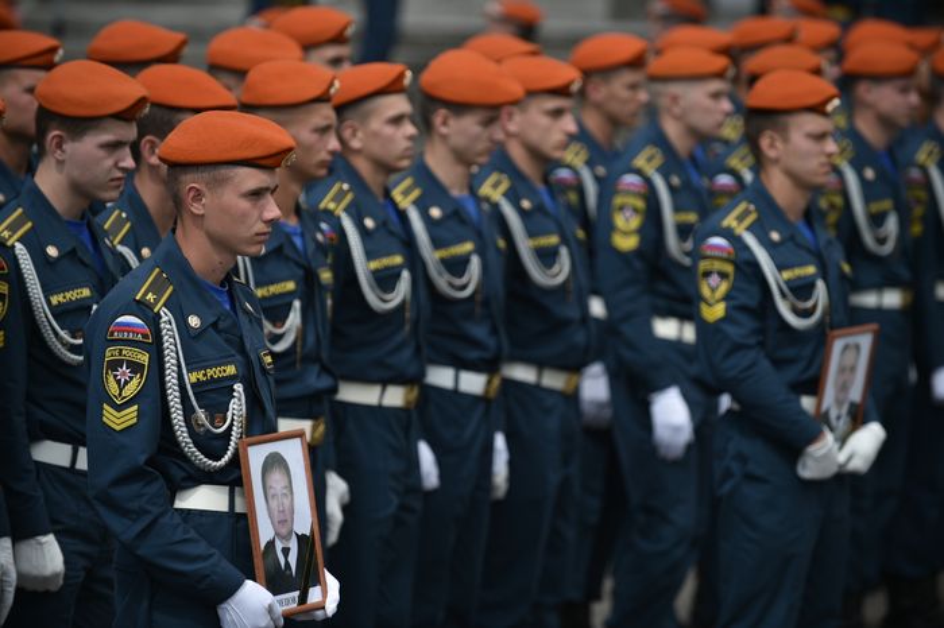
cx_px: 472
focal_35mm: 190
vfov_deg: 7.2
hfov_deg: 10.8
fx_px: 4980
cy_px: 314
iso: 100
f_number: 4
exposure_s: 1/1250
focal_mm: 190
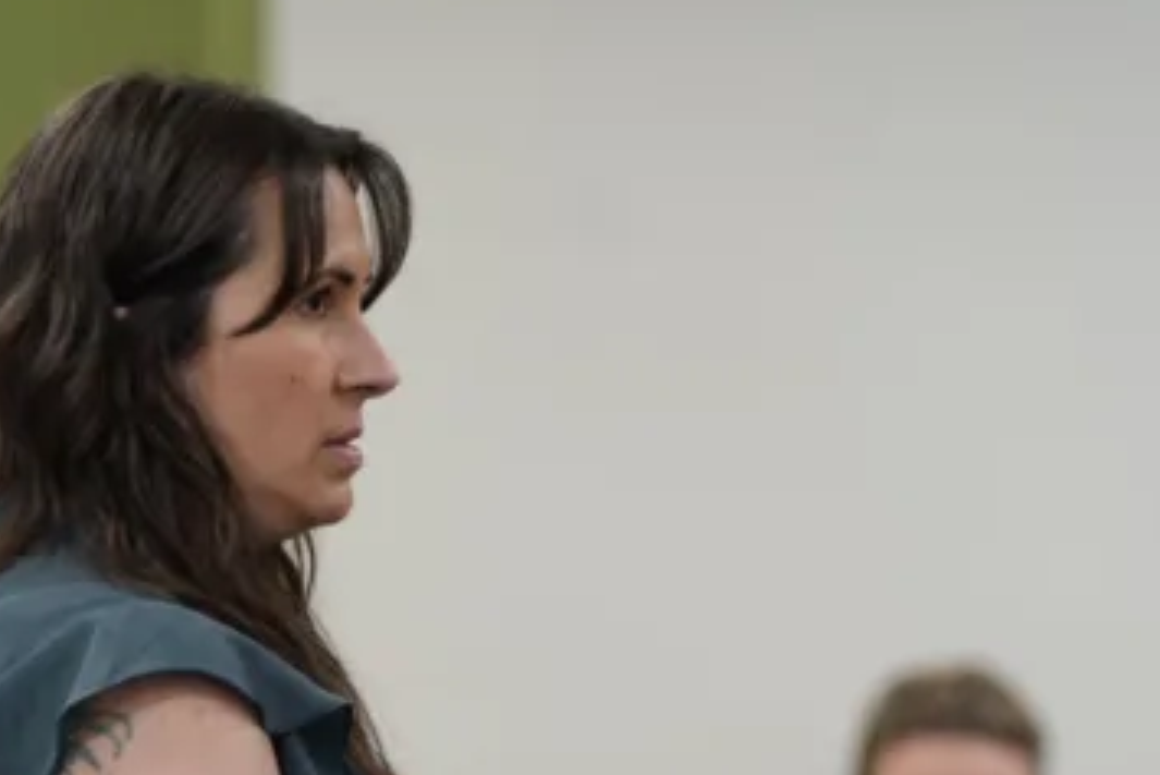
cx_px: 591
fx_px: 9799
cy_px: 675
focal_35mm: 304
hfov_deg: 6.8
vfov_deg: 4.5
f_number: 3.2
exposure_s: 1/160
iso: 800
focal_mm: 155
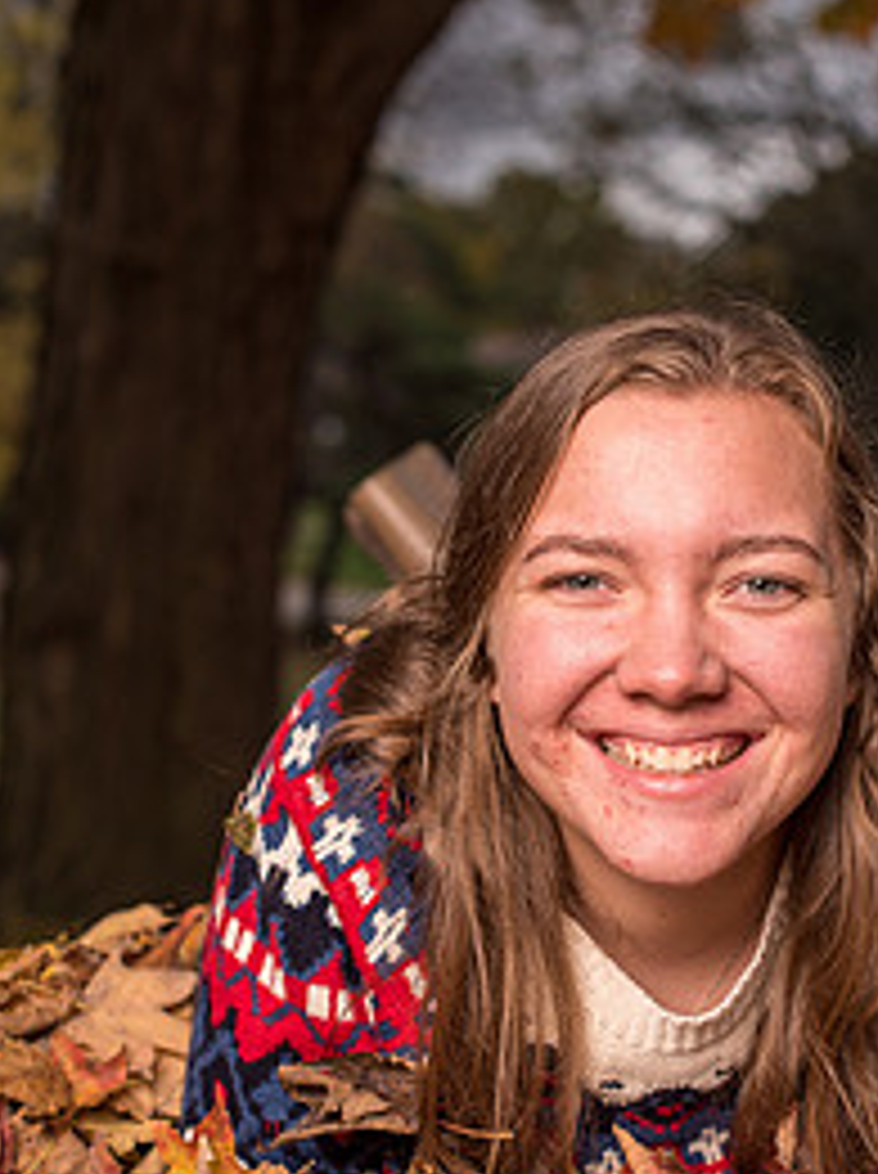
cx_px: 657
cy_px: 666
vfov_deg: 23.6
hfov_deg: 17.6
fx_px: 2814
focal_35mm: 83
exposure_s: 1/250
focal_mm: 50
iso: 100
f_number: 3.5
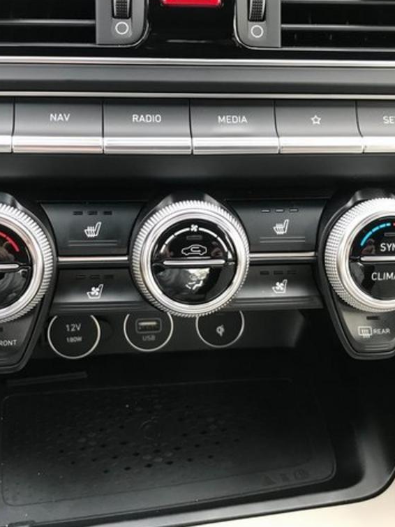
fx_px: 578
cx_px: 171
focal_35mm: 38
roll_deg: -4.9
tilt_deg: -33.7
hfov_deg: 37.6
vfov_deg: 49.0
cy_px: 262
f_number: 1.8
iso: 25
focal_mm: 3.99
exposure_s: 1/40
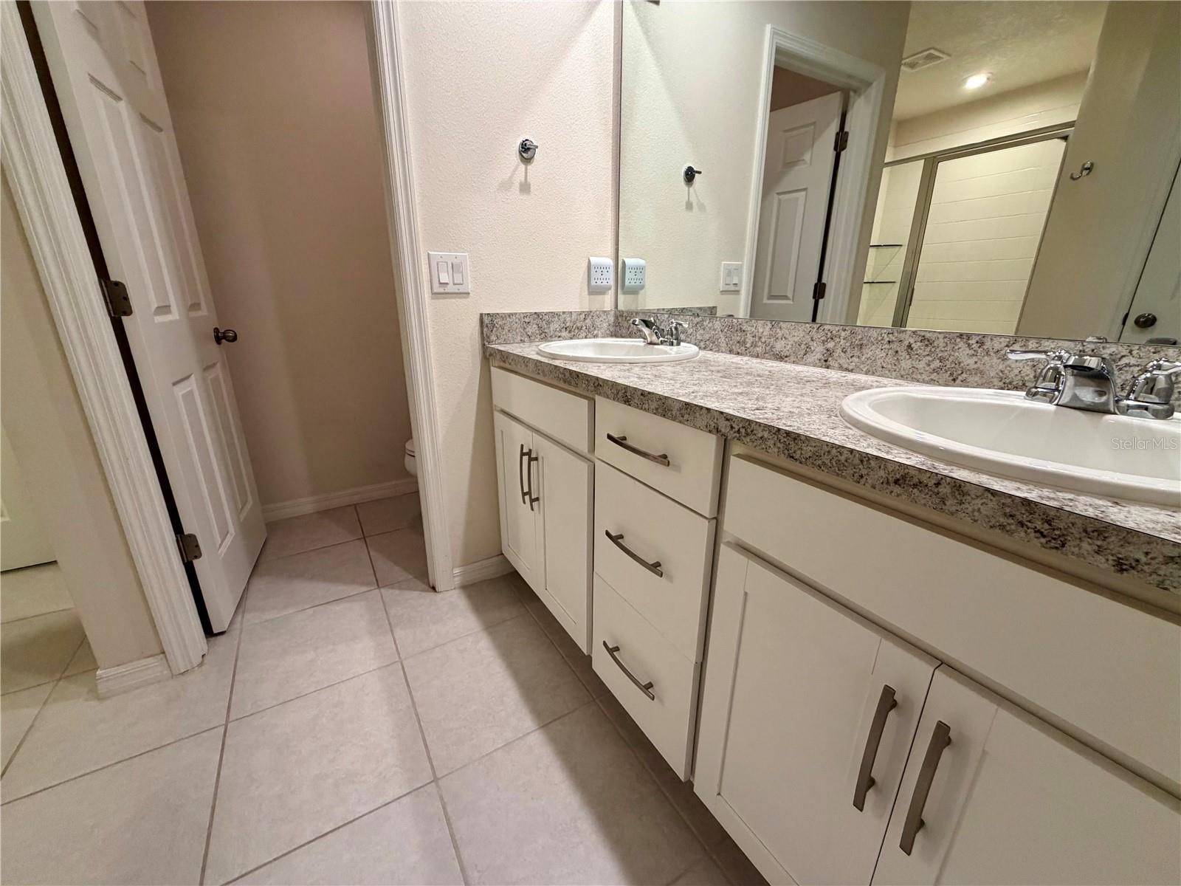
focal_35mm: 14
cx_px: 590
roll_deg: +0.1
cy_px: 443
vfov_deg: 85.7
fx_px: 478
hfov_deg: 102.1
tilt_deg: -17.2
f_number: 2.2
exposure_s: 1/120
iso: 320
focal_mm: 2.22
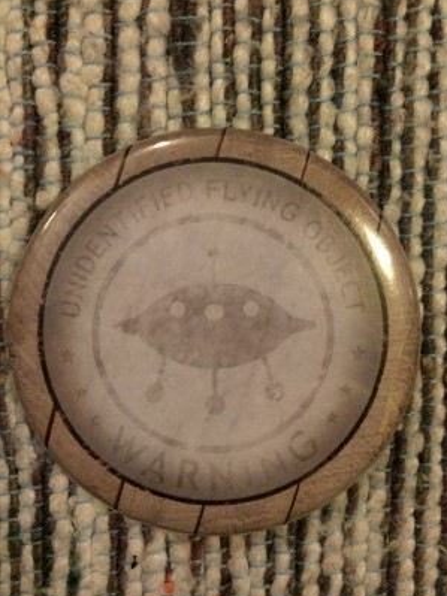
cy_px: 291
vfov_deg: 58.4
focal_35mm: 31
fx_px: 534
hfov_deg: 45.4
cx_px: 238
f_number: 2.2
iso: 320
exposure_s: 1/33
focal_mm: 4.15
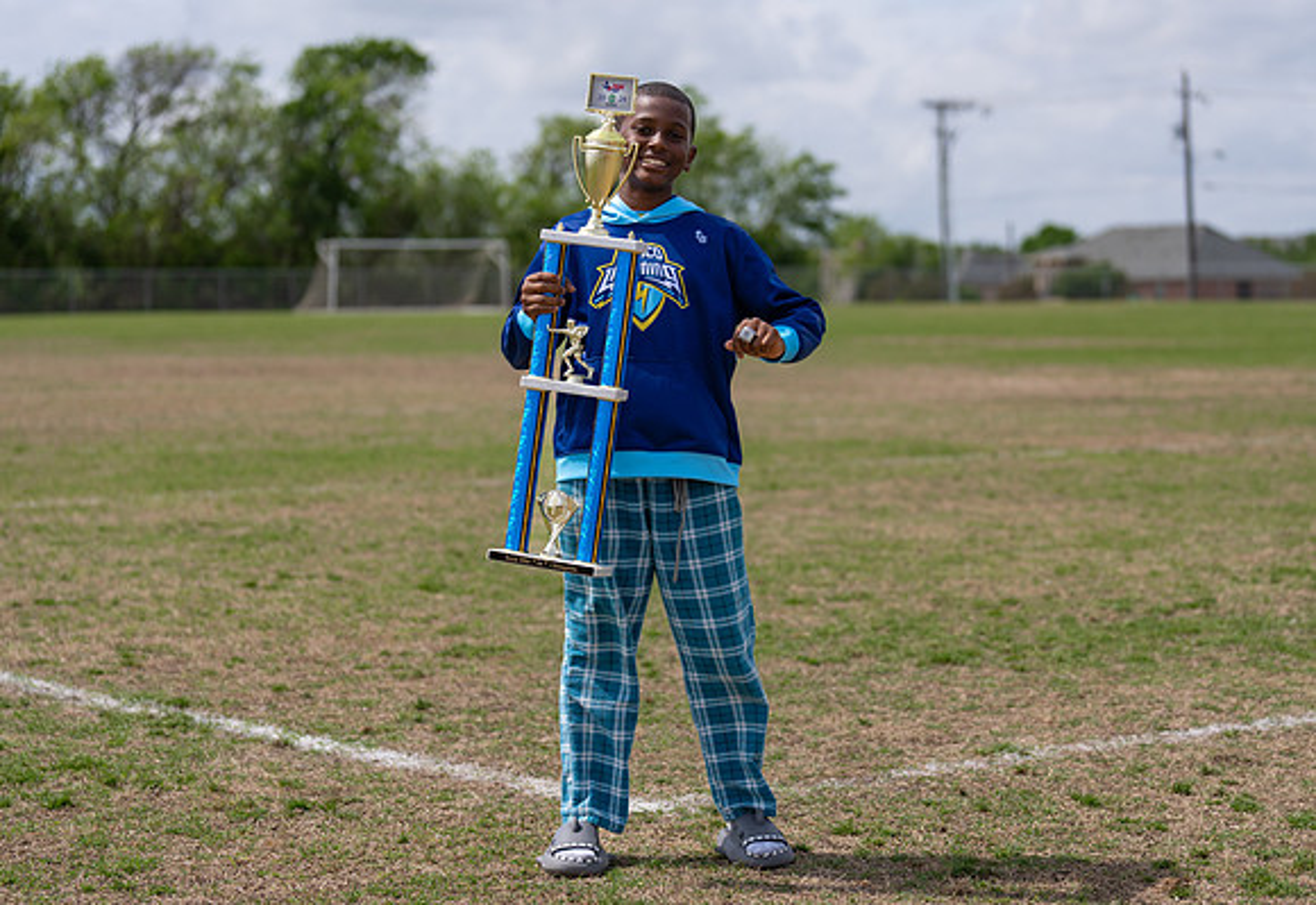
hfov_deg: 23.8
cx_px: 676
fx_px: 3120
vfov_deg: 16.5
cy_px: 456
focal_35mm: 85
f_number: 2.8
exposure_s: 1/2500
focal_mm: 70
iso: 100
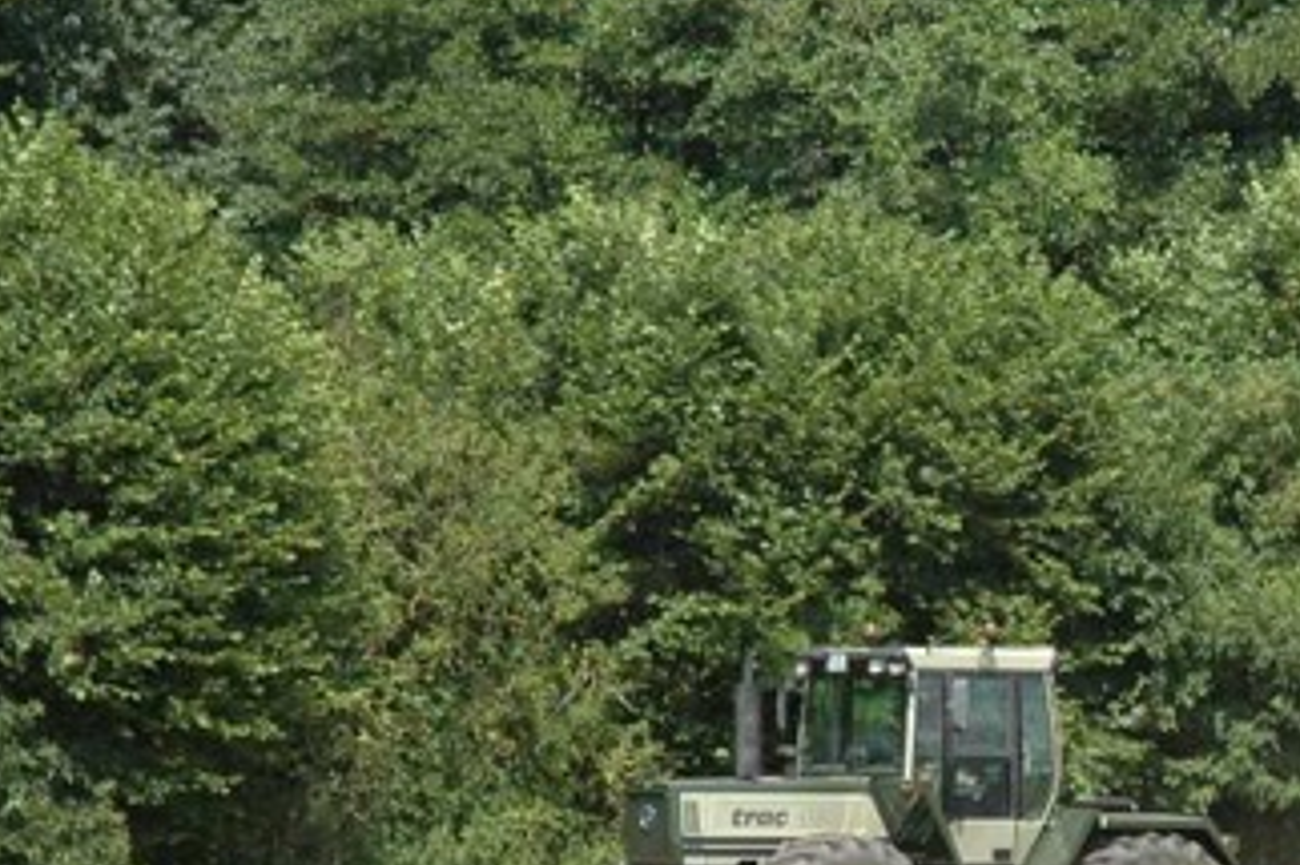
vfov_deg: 5.3
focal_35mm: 260
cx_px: 1139
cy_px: 567
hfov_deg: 7.9
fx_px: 9384
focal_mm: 70
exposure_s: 1/320
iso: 400
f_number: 9
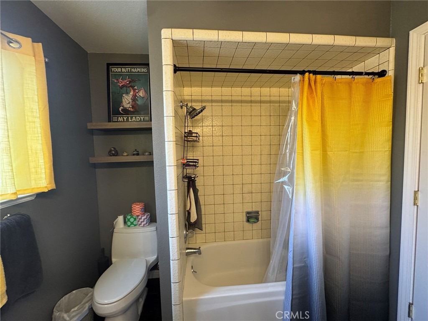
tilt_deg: -2.2
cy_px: 160
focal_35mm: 14
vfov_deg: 85.7
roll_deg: +0.8
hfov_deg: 102.1
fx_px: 173
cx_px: 214
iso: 200
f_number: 2.2
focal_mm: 2.22
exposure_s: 1/120
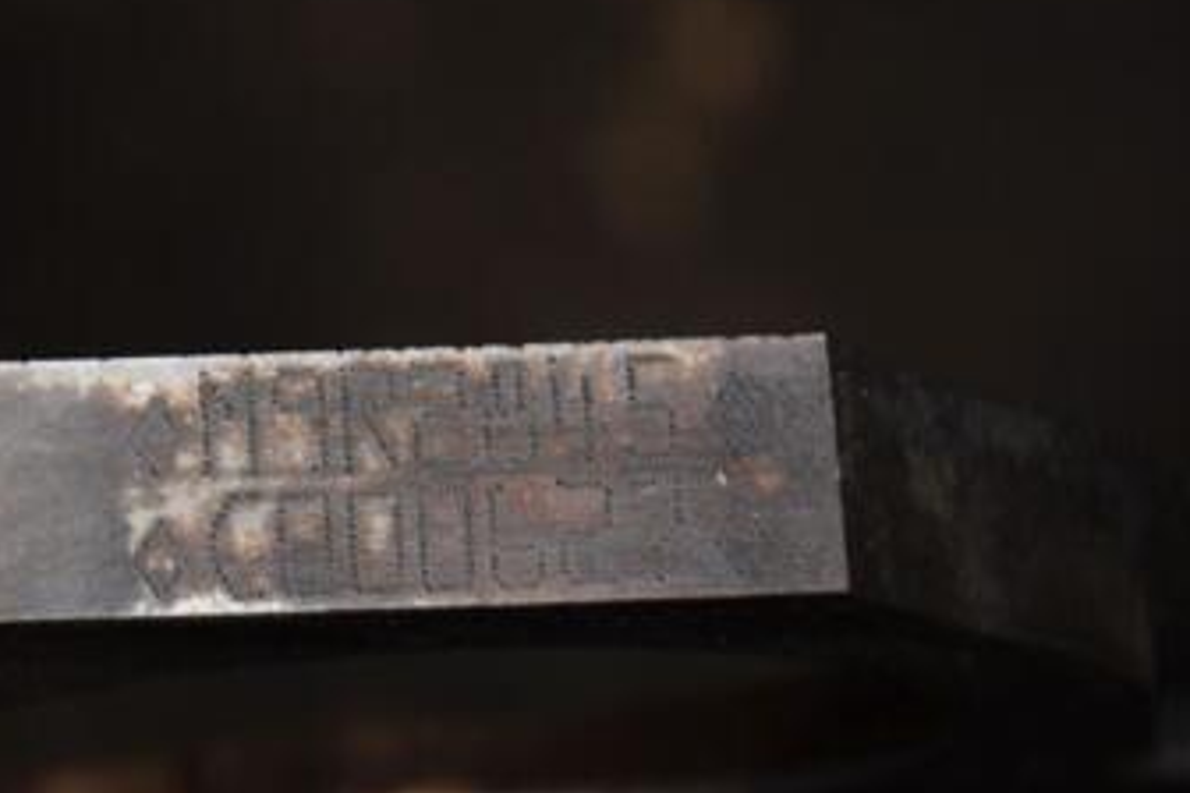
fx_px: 9284
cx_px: 174
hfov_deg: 7.3
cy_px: 655
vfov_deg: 4.9
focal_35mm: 281
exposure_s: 1/60
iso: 800
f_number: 5.6
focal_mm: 105
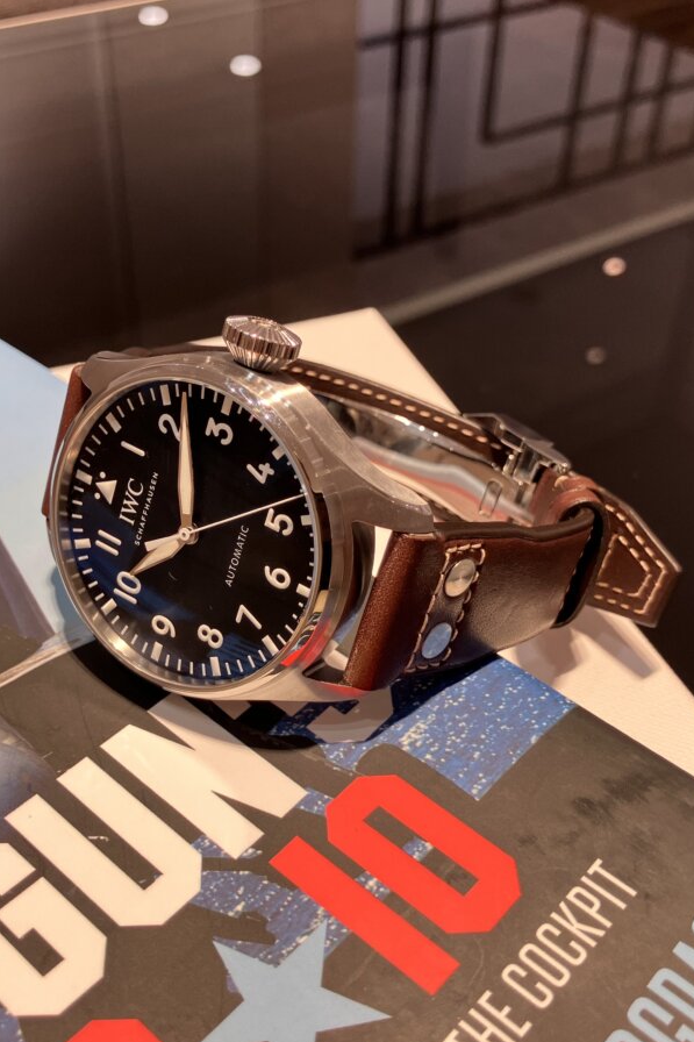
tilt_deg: -39.3
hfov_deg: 34.2
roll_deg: -2.7
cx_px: 343
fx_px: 1128
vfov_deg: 49.6
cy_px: 522
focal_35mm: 39
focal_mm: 3.99
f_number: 1.8
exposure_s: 1/120
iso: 40
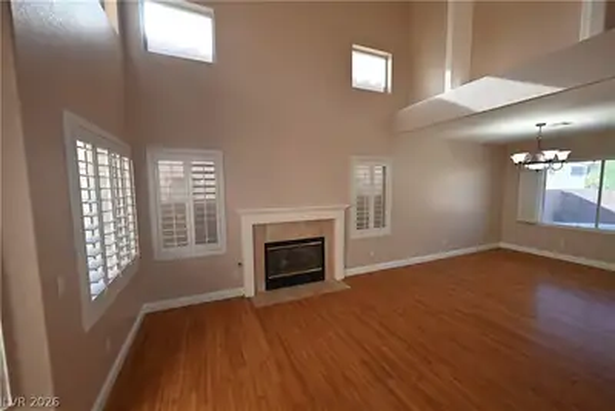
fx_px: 239
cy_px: 206
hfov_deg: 104.2
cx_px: 308
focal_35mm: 14
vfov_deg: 81.3
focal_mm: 14
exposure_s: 1/125
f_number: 5.6
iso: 1100
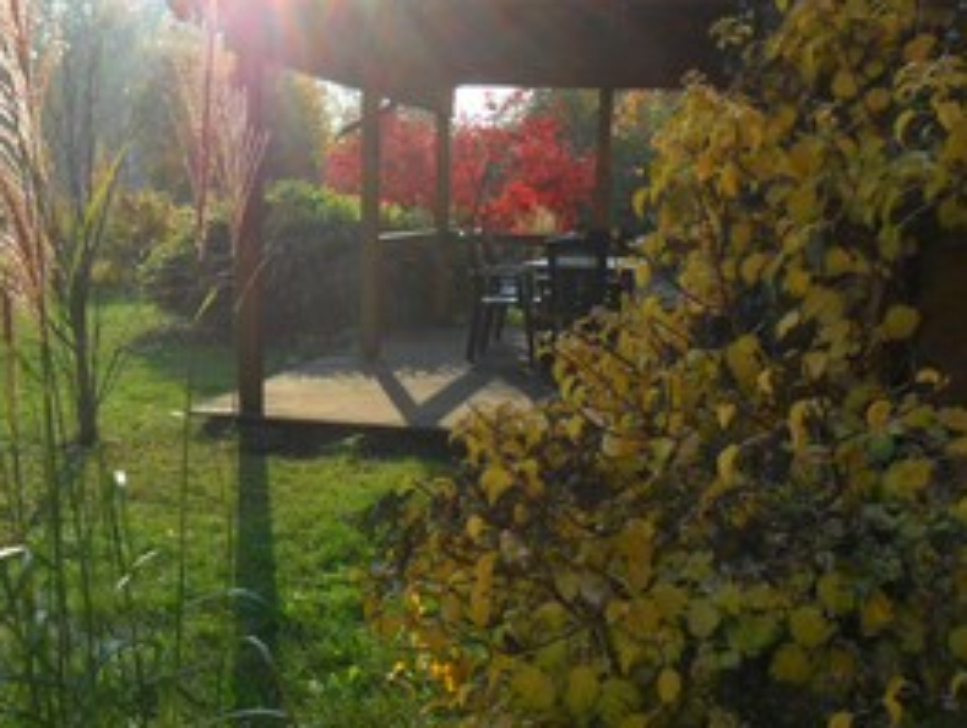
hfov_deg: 45.3
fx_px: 1147
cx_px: 364
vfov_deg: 35.2
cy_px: 346
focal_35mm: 41
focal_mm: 4.9
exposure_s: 1/500
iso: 100
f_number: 3.5
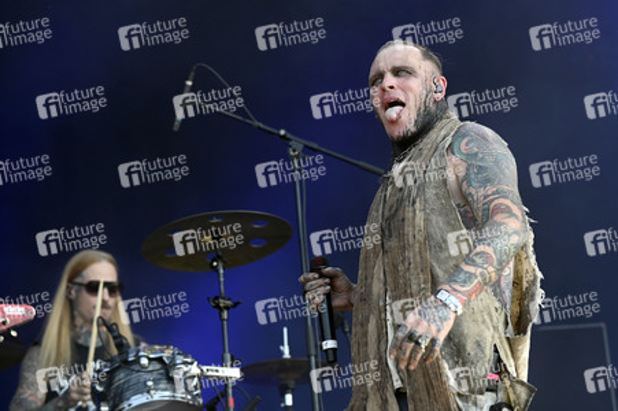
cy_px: 206
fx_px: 1801
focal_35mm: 105
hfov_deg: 19.5
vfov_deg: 13.0
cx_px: 309
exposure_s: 1/500
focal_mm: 105
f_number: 4
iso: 320
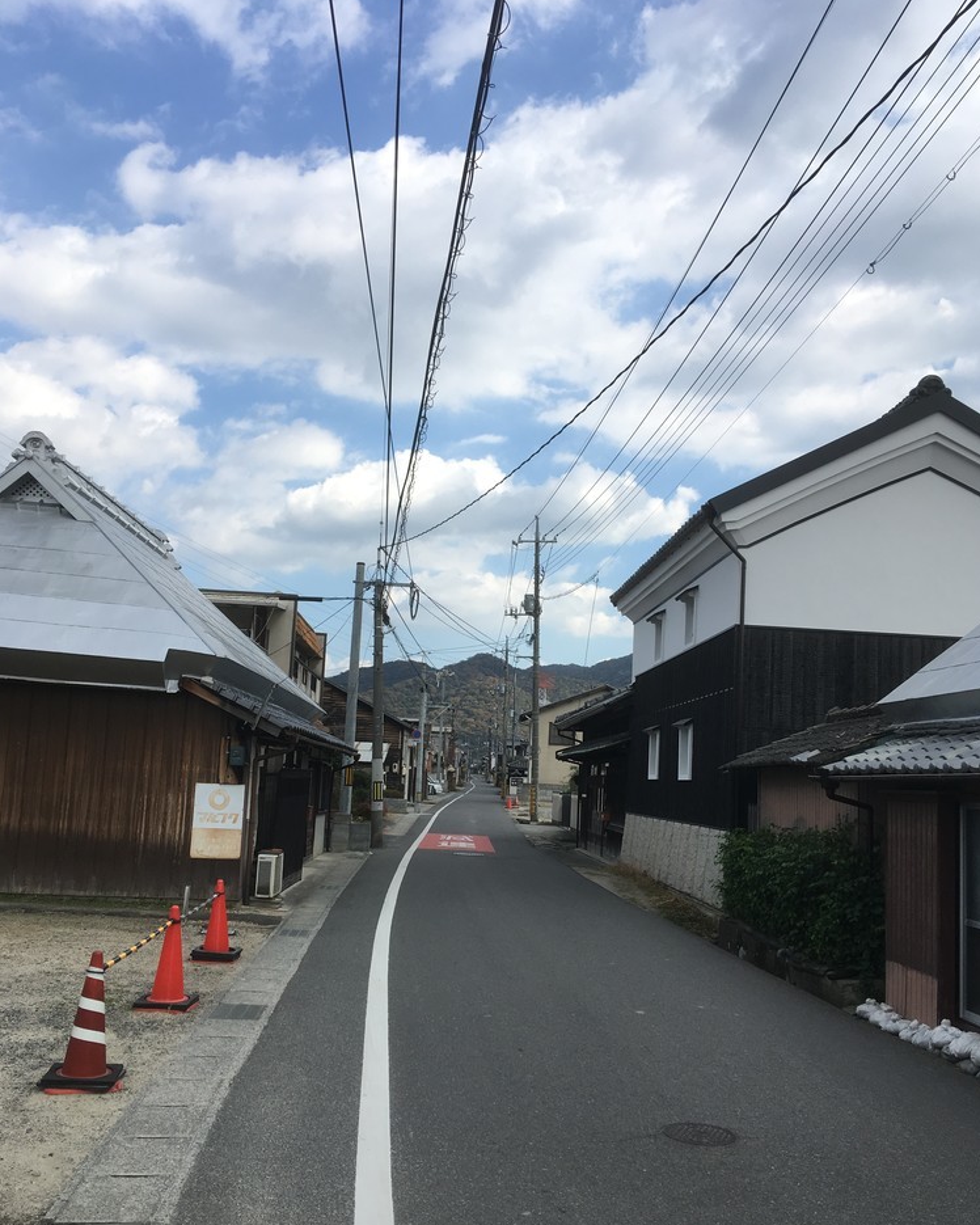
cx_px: 493
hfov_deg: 47.1
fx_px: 1124
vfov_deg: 57.1
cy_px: 667
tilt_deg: +5.5
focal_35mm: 31
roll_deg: -2.0
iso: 25
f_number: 2.2
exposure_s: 1/818
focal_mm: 4.15
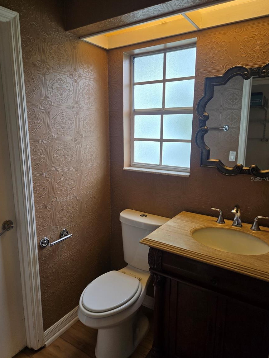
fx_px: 249
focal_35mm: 24
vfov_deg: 71.6
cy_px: 179
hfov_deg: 56.8
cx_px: 132
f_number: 1.8
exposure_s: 1/180
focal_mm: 5.4
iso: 64
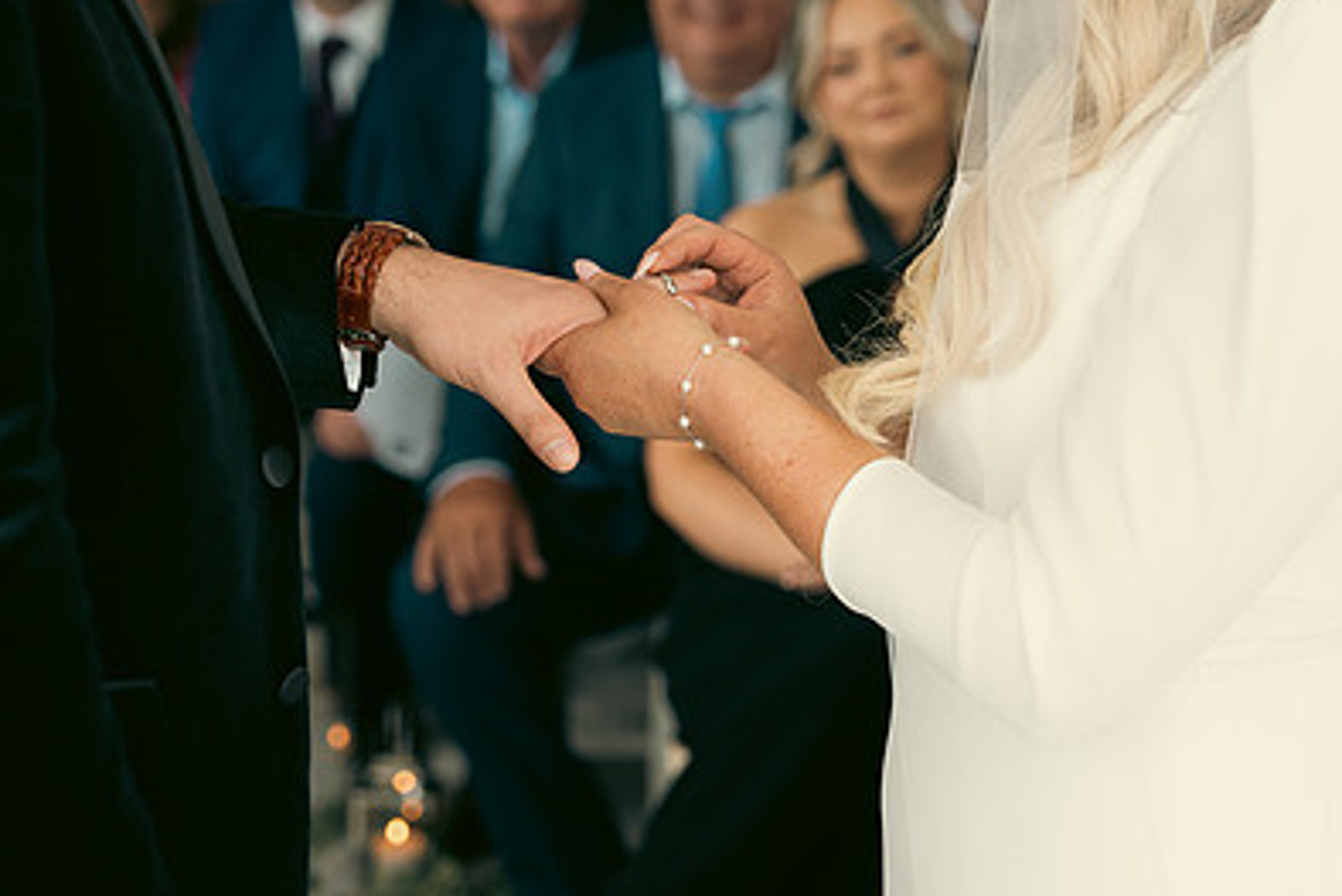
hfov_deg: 19.8
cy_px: 588
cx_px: 623
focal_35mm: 103
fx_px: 3841
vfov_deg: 13.3
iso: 400
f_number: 3.5
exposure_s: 1/160
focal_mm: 70
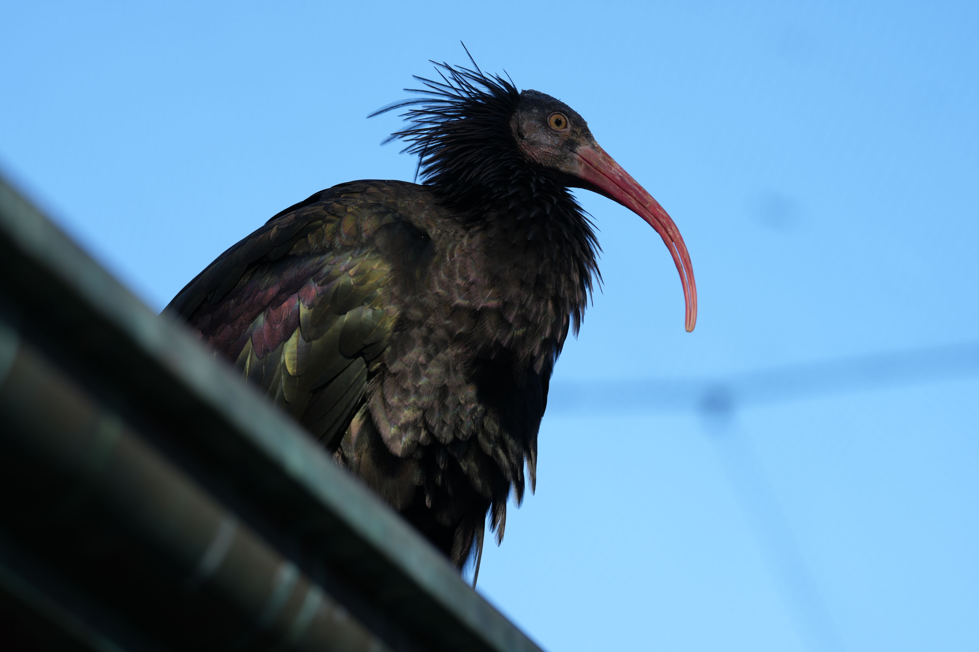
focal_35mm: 166
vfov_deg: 8.3
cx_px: 490
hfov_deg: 12.4
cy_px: 326
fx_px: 4514
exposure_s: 1/160
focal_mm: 166
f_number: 5.6
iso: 100
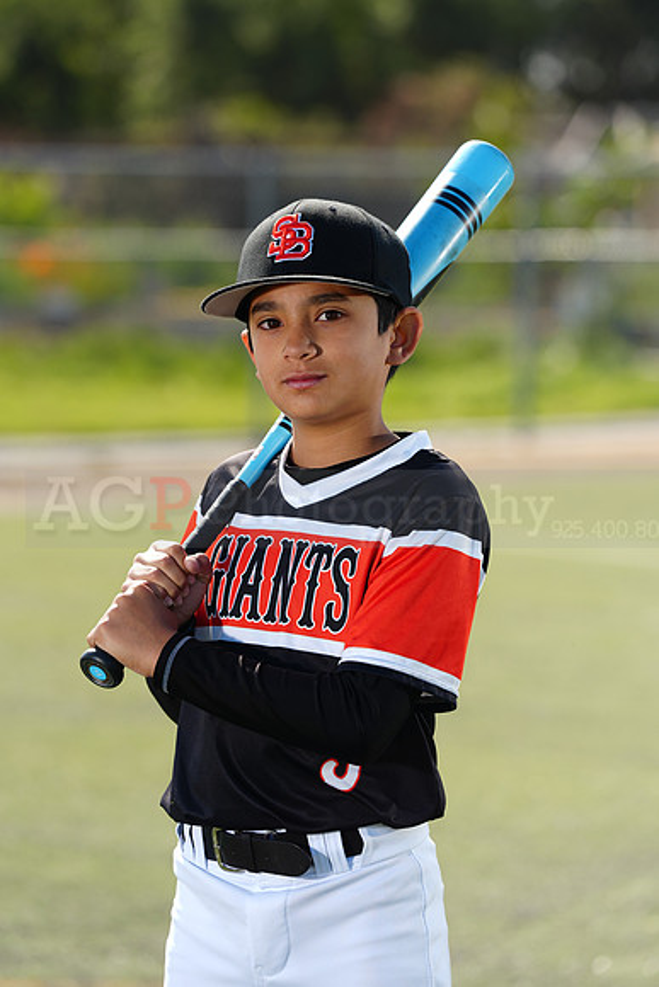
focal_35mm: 200
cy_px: 494
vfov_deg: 10.3
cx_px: 330
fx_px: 5488
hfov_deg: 6.9
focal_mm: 200
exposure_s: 1/250
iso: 64
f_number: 5
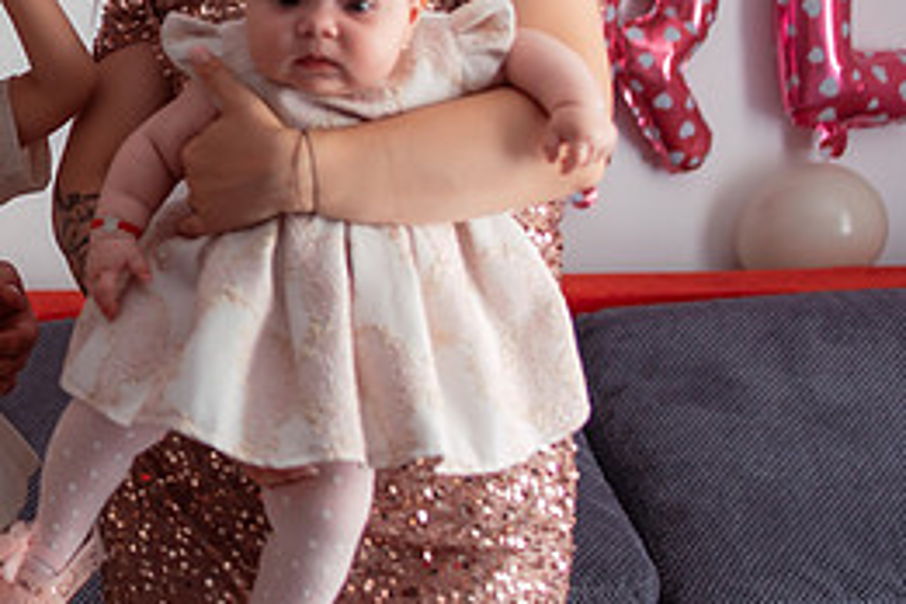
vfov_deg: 15.9
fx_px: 2139
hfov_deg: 22.4
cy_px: 58
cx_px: -118
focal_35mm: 85
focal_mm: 35
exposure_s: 1/200
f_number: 2.5
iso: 800
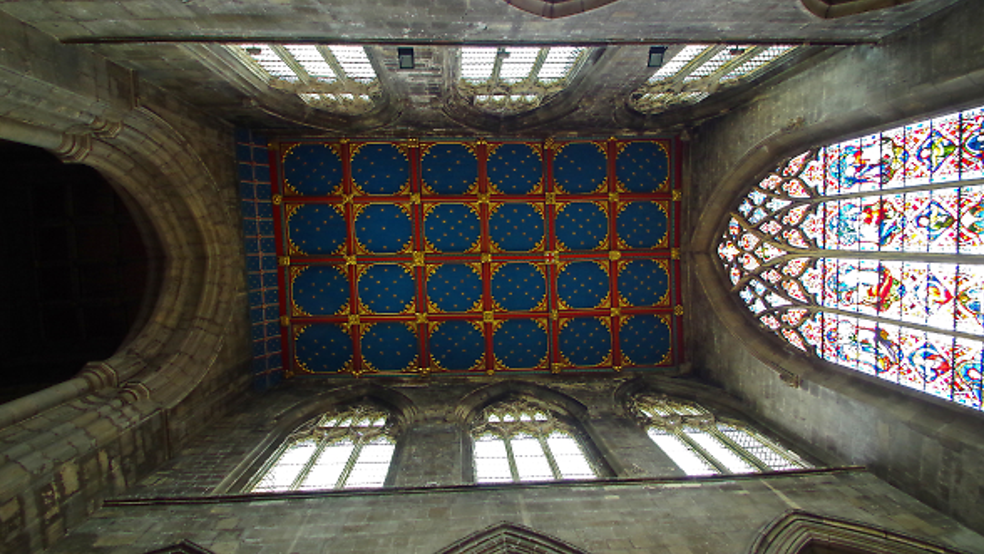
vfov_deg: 67.0
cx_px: 487
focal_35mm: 16
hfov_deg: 99.4
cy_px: 254
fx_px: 418
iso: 1600
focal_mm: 10
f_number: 8
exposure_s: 1/100
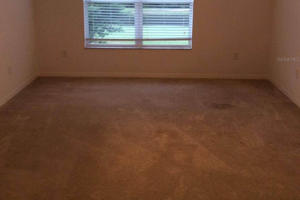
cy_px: 59
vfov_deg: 28.9
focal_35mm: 46
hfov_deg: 42.7
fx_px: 383
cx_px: 150
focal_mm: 3.3
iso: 64
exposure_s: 1/24
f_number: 2.4
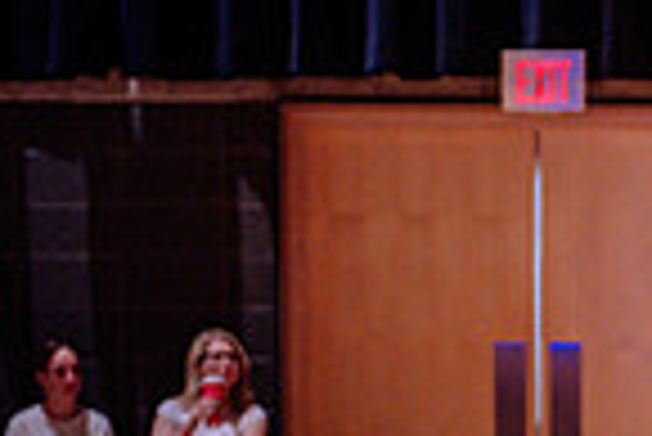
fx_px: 3988
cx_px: 824
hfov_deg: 9.2
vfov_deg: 6.2
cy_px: 725
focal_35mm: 220
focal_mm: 50
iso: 1600
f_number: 1.2
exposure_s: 1/320
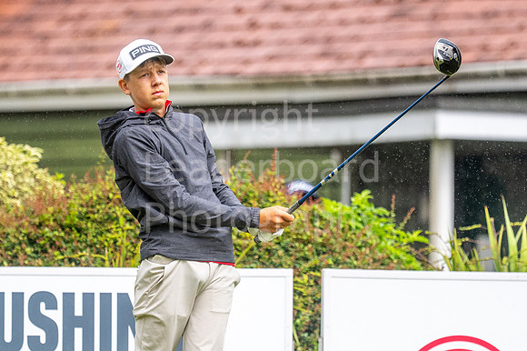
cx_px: 224
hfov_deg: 3.3
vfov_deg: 2.2
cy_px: 206
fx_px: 9198
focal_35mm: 629
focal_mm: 300
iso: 500
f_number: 4
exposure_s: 1/2000
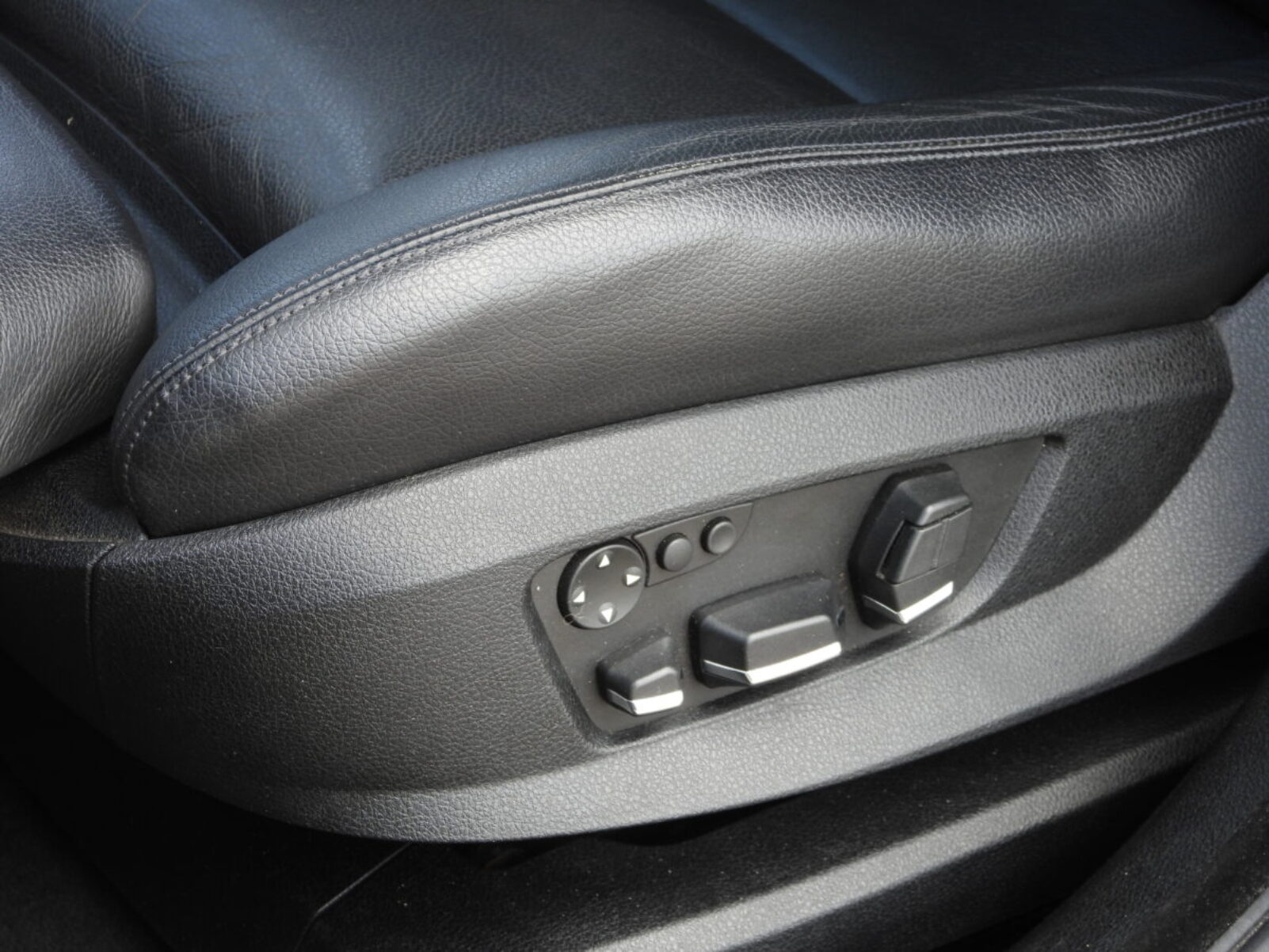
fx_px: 3337
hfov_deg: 21.5
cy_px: 476
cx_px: 634
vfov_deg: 16.2
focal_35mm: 91
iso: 110
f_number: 3.5
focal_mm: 16.3
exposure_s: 1/60
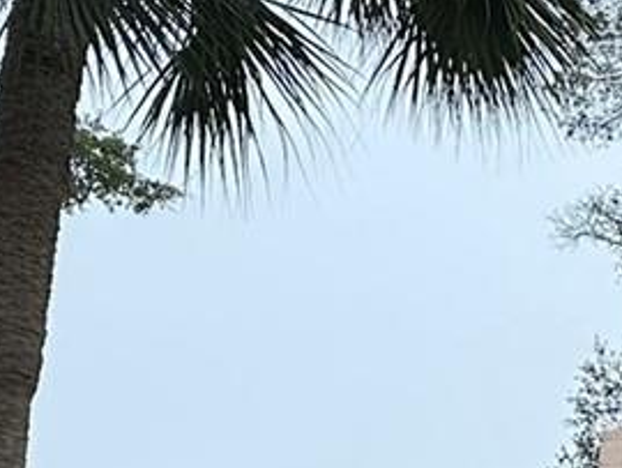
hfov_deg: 10.3
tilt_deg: +12.9
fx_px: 2554
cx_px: 1827
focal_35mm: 142
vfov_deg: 9.8
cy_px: 901
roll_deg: -0.1
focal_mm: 6.86
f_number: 1.78
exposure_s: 1/672
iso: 80
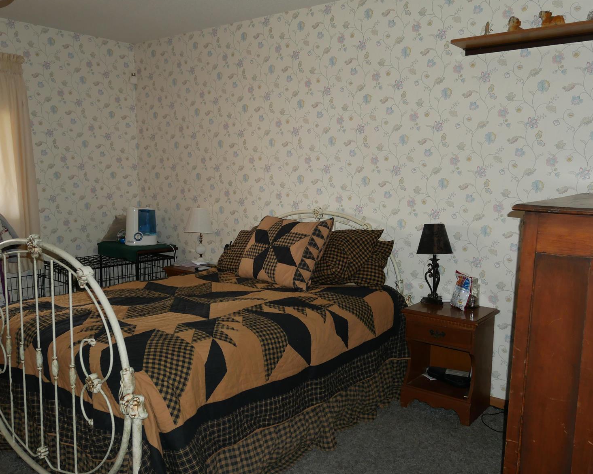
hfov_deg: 55.6
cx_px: 285
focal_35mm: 32
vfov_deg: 45.8
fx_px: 562
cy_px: 240
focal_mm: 15
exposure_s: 1/60
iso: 800
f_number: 3.8
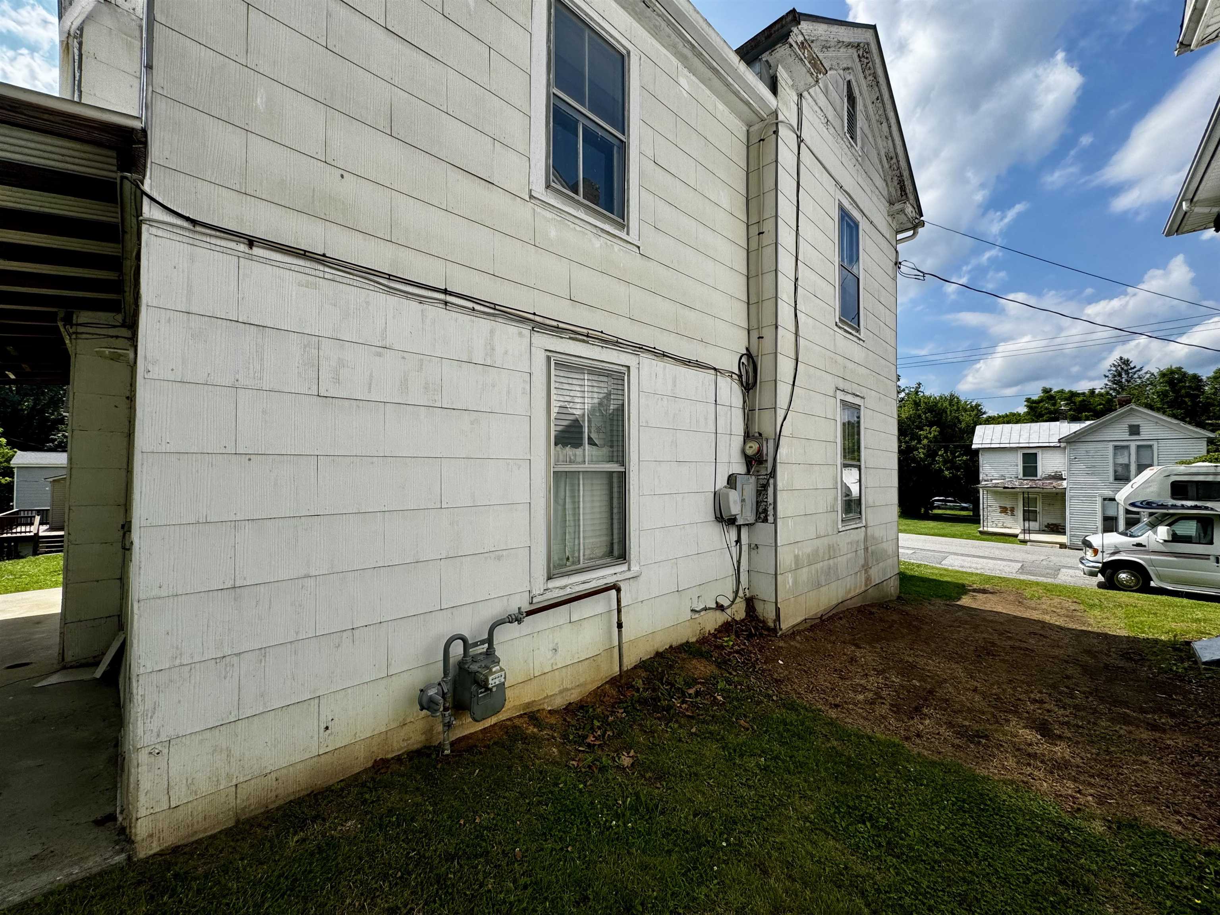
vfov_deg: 85.7
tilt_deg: +0.5
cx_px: 610
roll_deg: -0.8
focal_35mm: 14
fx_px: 493
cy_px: 458
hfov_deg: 102.1
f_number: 2.2
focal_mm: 2.22
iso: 50
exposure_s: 1/2146
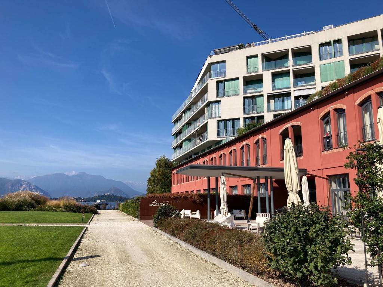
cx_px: 192
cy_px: 144
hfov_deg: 63.4
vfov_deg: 49.7
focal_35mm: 28
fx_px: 310
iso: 20
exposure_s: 1/2667
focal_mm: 3.99
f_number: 1.8
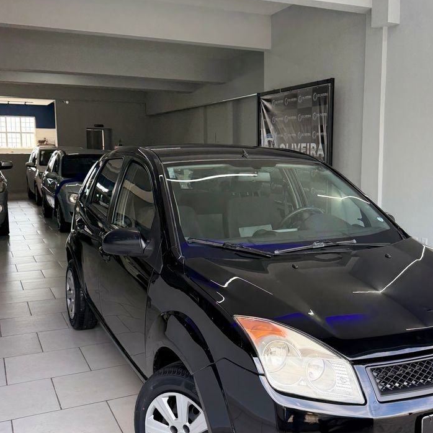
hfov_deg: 54.7
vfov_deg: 55.6
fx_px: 410
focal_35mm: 29
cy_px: 217
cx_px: 281
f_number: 1.78
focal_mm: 6.76
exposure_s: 1/223
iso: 160
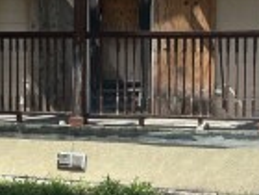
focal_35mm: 110
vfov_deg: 13.4
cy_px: 126
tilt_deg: -3.5
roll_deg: +0.0
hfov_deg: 17.9
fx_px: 823
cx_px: 133
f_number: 1.78
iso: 80
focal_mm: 6.86
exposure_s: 1/3058
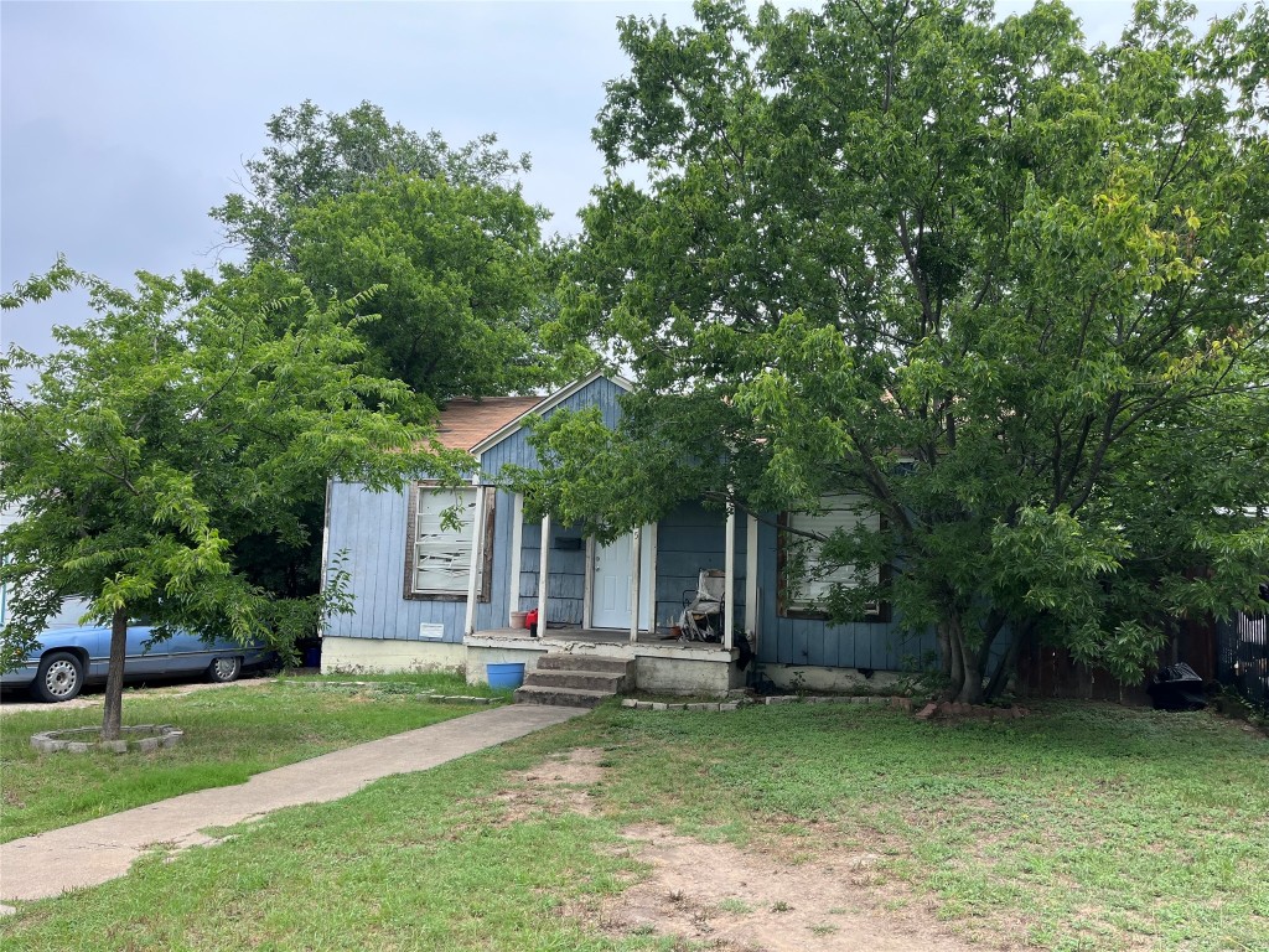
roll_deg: -1.5
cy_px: 476
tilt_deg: +3.8
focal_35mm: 26
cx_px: 634
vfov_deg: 53.1
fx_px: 953
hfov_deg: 67.3
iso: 50
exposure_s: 1/777
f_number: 1.6
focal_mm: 5.1
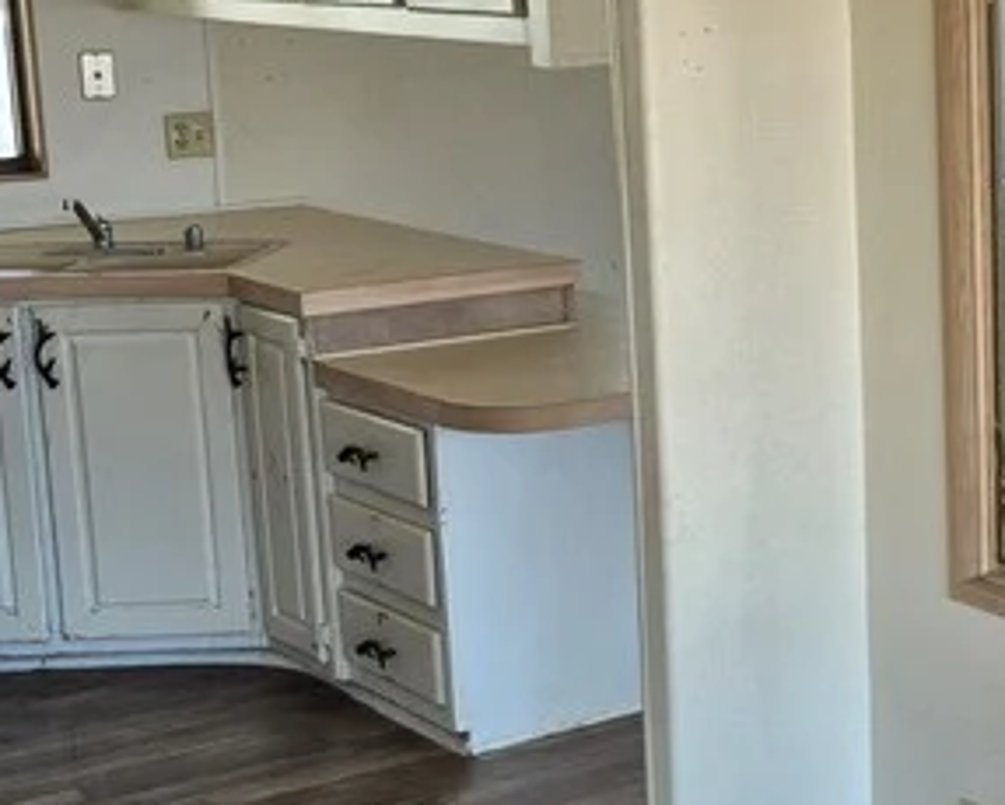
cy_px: 396
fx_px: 2381
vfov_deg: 19.2
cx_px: 1236
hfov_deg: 21.9
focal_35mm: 80
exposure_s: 1/180
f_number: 1.8
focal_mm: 5.4
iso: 50
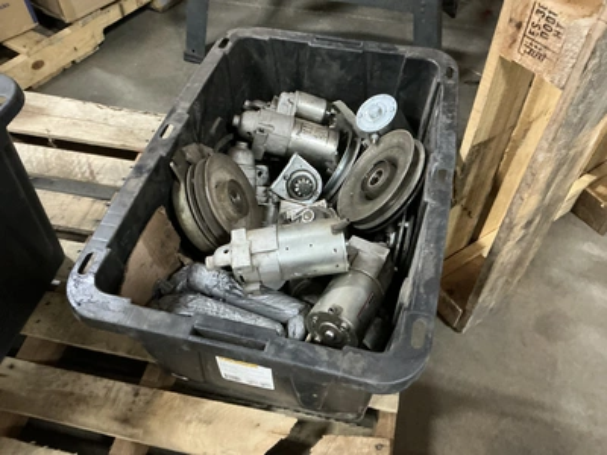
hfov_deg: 63.4
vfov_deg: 49.7
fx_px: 491
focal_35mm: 28
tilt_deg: -49.9
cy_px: 228
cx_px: 304
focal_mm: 3
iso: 400
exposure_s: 1/30
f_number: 1.8
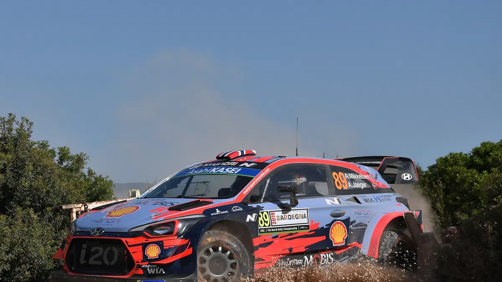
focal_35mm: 79
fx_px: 1052
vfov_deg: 15.3
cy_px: 161
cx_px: 251
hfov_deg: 26.9
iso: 100
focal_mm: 50
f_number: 9
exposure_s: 1/800
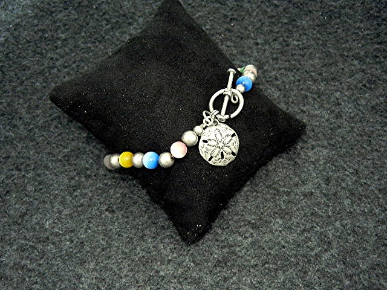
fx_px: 660
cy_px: 145
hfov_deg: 32.7
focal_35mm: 59
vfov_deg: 24.8
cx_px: 194
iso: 800
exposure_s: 1/30
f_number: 4
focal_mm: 10.6
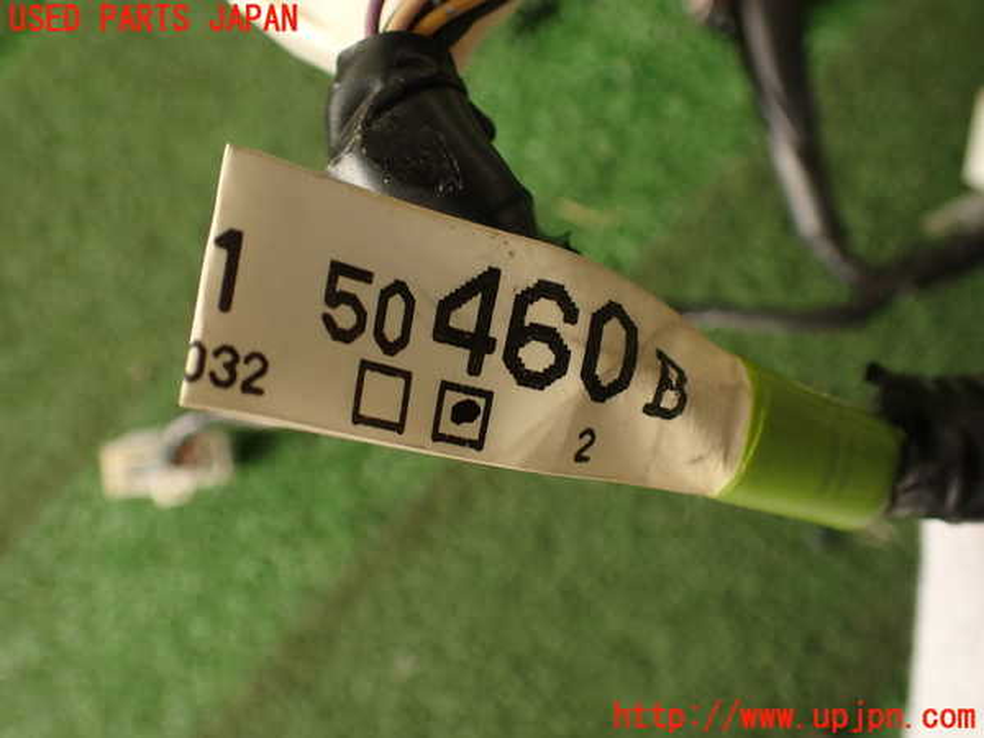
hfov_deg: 56.8
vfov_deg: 44.2
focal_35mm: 32
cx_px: 492
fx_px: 910
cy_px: 369
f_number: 2.4
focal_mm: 5.79
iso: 200
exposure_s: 1/60
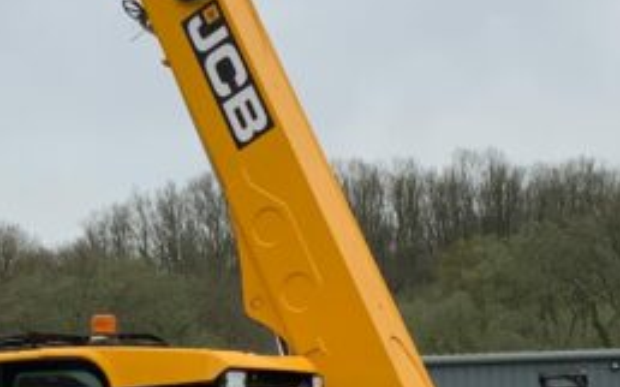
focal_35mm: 122
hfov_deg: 17.1
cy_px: 202
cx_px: 327
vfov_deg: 10.7
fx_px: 2061
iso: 16
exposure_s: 1/2058
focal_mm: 3
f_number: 1.8
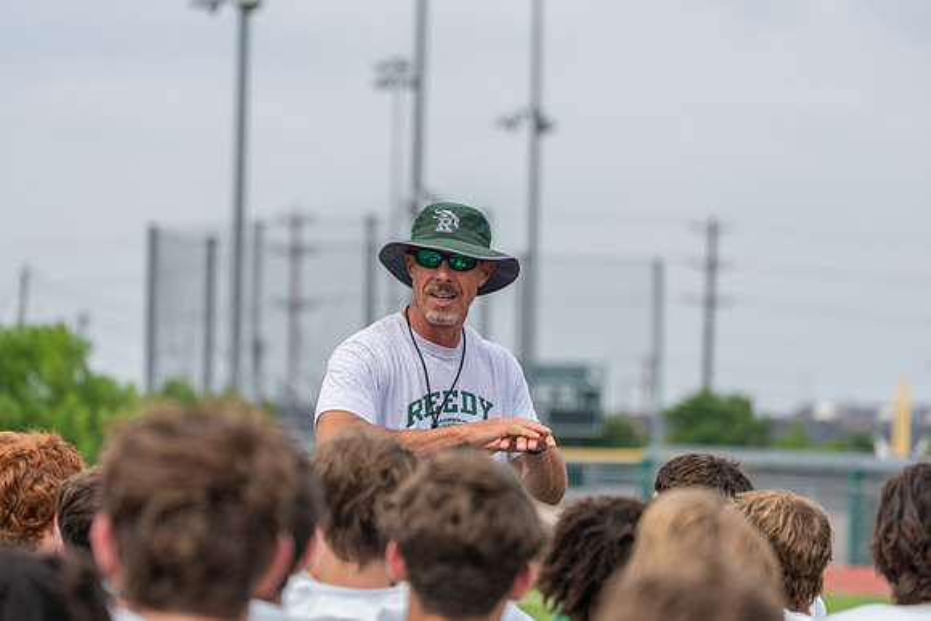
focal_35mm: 200
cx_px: 466
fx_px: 5173
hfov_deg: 10.3
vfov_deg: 6.9
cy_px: 310
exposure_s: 1/1250
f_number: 5.6
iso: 400
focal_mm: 200
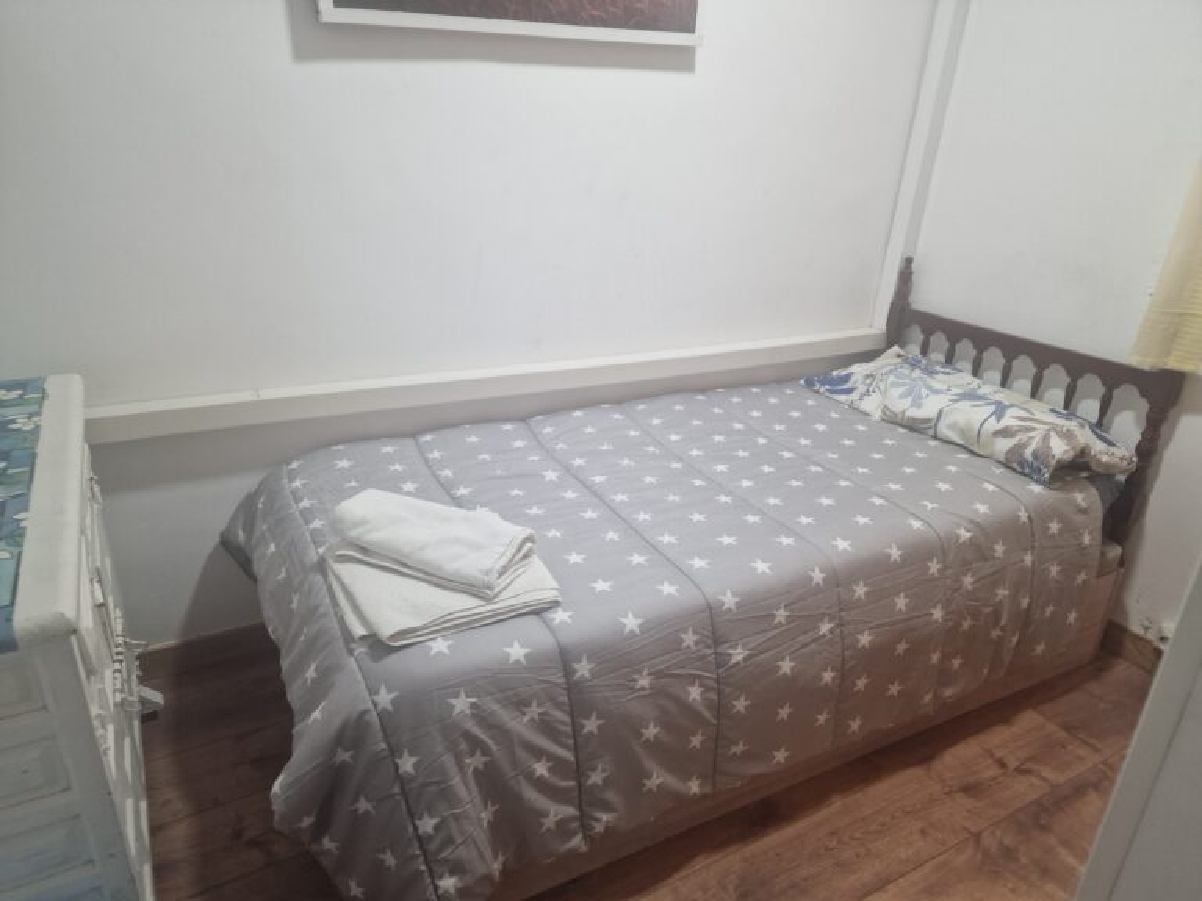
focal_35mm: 23
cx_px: 601
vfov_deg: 58.9
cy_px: 450
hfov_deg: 73.9
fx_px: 799
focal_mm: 6.4
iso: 50
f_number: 1.8
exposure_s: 1/100
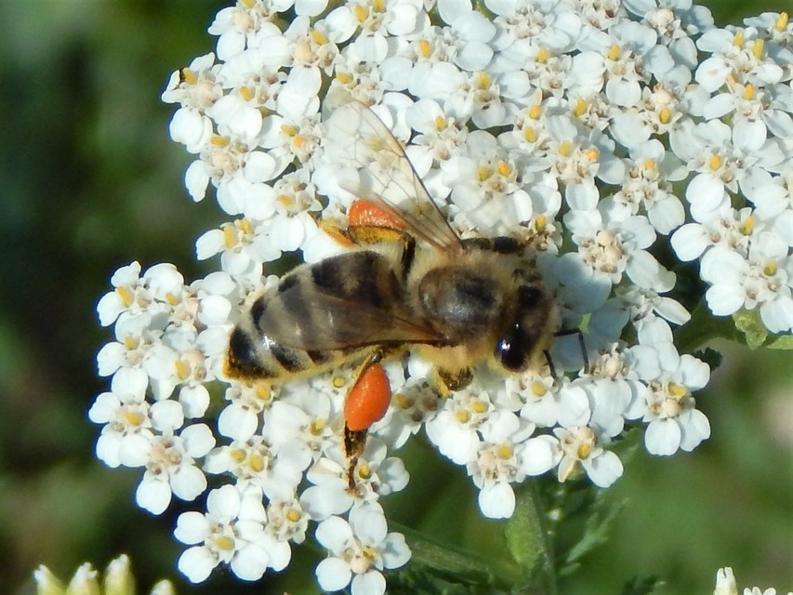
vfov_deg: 8.2
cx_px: 396
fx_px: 4170
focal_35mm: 182
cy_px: 298
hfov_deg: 10.9
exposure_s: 1/1000
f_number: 5.3
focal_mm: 32.8
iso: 125
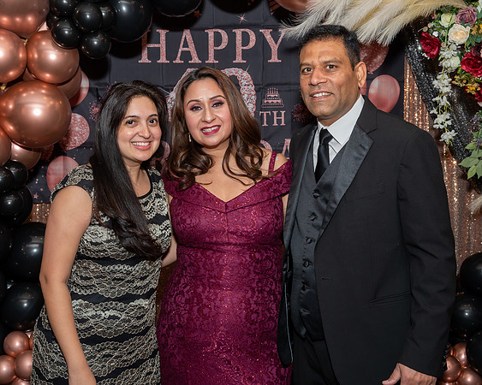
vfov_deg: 28.9
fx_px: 747
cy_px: 192
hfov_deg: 35.7
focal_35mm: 52
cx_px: 209
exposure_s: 1/250
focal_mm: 31
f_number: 7.1
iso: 500
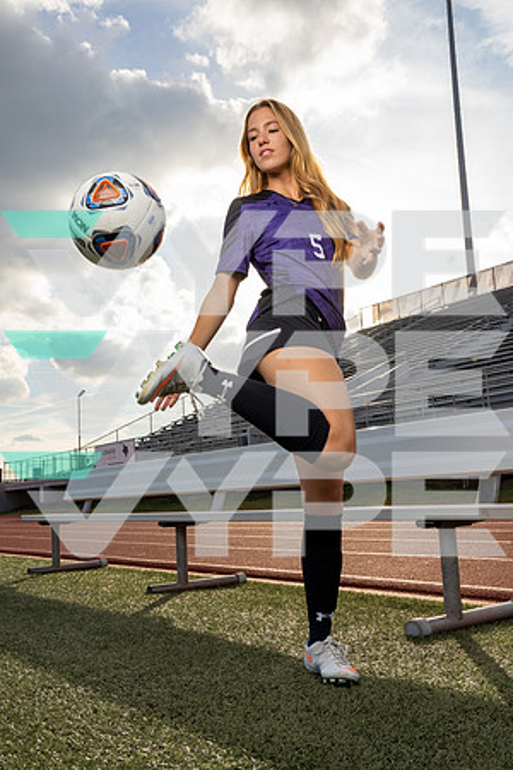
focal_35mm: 36
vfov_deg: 53.1
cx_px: 256
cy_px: 385
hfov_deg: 36.9
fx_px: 769
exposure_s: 1/250
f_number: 11
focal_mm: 36
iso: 250
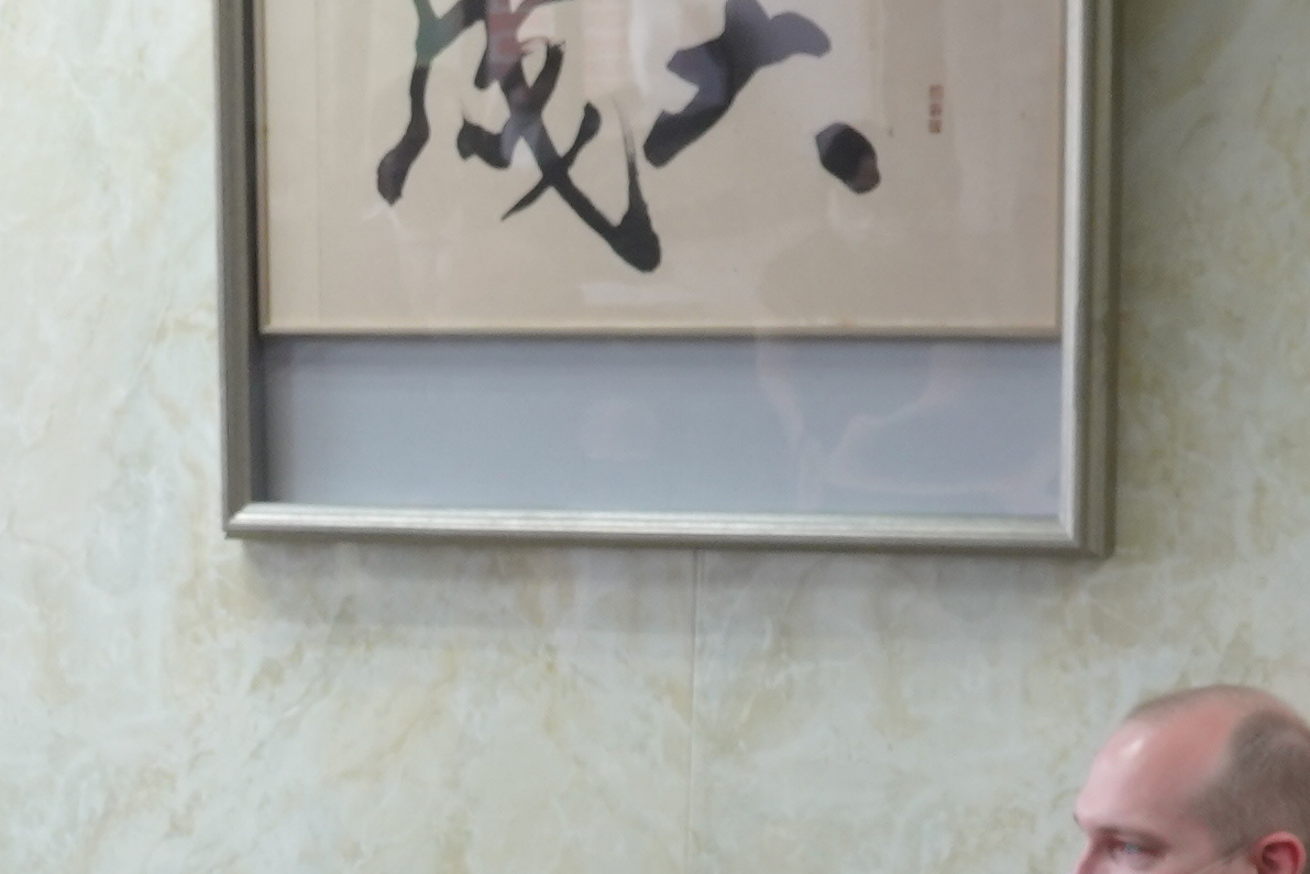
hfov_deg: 13.8
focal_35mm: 147
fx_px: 5349
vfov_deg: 9.1
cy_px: 1334
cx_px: 19
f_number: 2.8
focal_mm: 11.77
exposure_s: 1/40
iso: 250
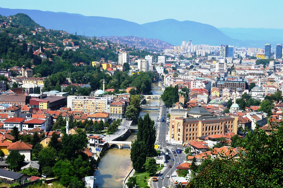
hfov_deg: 29.9
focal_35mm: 68
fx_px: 530
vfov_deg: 20.1
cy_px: 94
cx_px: 142
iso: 100
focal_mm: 45
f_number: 8
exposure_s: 1/250
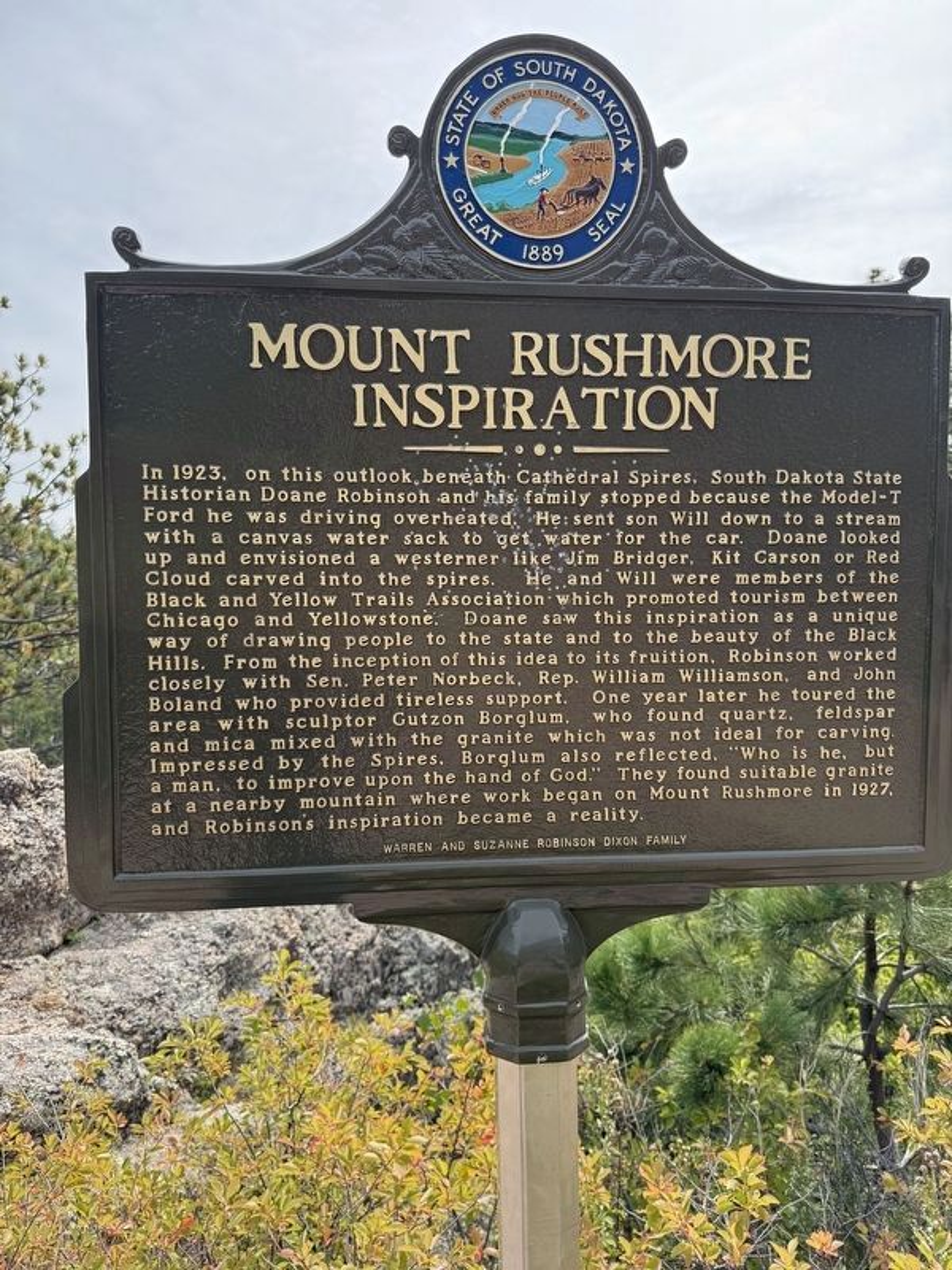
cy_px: 635
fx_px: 880
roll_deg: +0.6
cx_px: 476
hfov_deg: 56.8
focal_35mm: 24
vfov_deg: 71.6
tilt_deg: -4.3
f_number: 1.78
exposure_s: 1/1339
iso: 80
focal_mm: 6.76
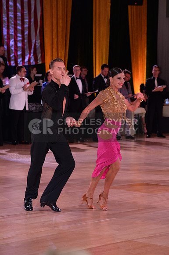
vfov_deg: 15.2
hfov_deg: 10.1
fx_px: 953
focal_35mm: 135
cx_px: 84
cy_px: 128
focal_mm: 135
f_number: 5.6
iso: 1600
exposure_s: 1/250
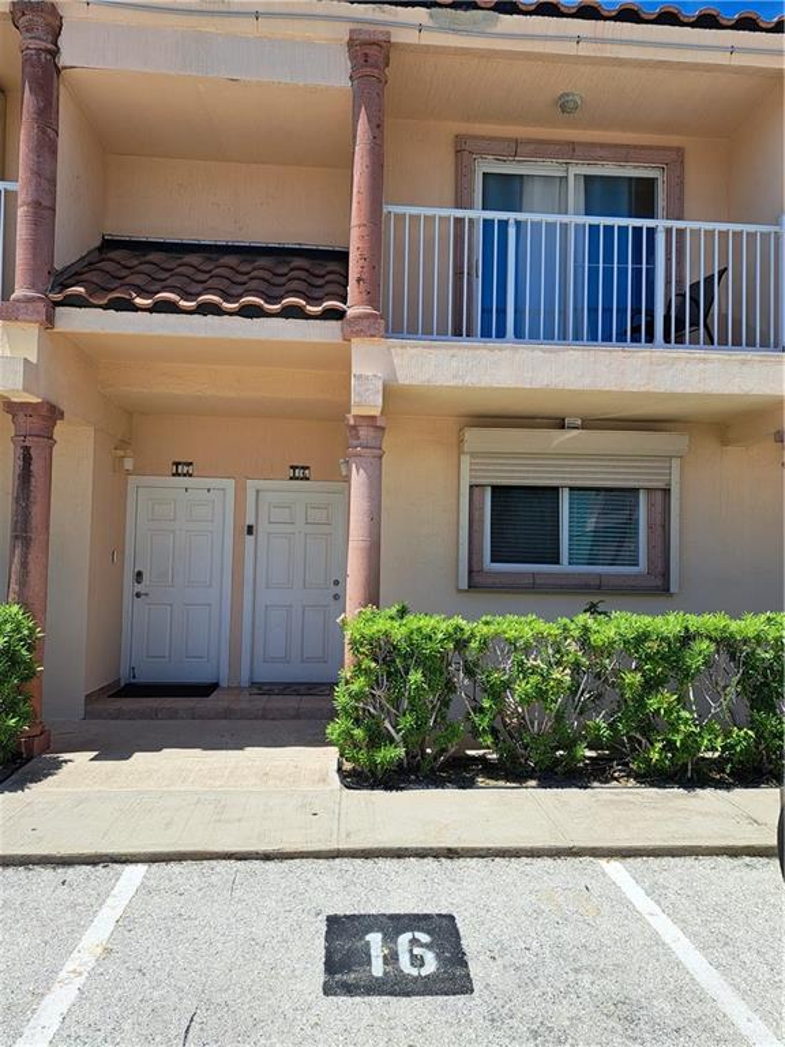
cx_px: 392
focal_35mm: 24
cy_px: 524
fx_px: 726
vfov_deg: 71.6
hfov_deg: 56.8
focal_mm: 5.23
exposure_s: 1/1332
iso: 50
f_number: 1.8
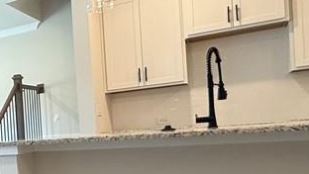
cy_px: 151
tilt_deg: -0.2
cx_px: -122
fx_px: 410
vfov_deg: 23.5
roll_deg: +4.7
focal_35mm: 50
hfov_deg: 29.9
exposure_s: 1/60
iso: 200
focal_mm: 2.22
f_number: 2.2
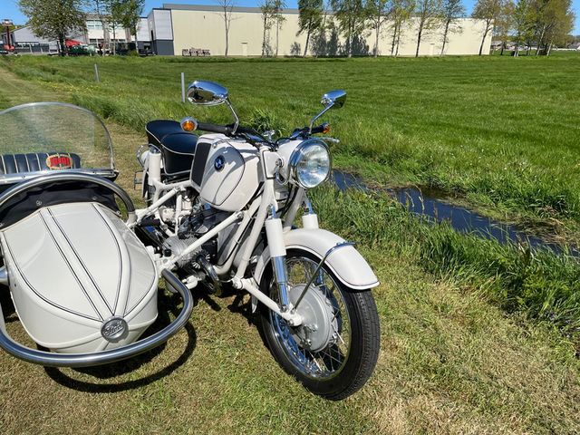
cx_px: 290
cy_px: 218
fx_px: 436
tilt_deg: -21.4
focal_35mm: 26
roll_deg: +1.1
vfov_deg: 53.1
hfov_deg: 67.3
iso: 50
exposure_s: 1/5848
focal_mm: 5.1
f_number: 1.6
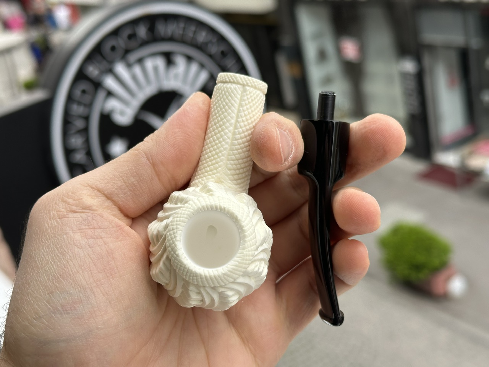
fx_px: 678
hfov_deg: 39.7
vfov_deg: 30.3
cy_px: 184
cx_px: 244
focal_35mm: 48
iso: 64
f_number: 1.78
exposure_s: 1/1073
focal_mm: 6.86
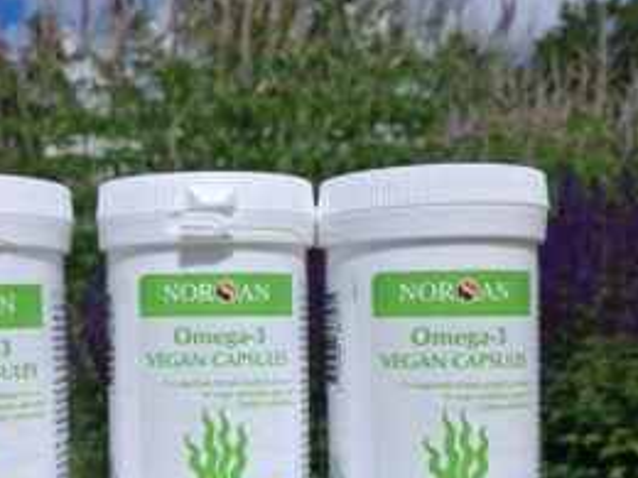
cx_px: 199
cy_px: 332
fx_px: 958
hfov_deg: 36.3
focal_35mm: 52
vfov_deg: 27.8
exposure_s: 1/1346
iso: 25
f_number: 1.8
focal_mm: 4
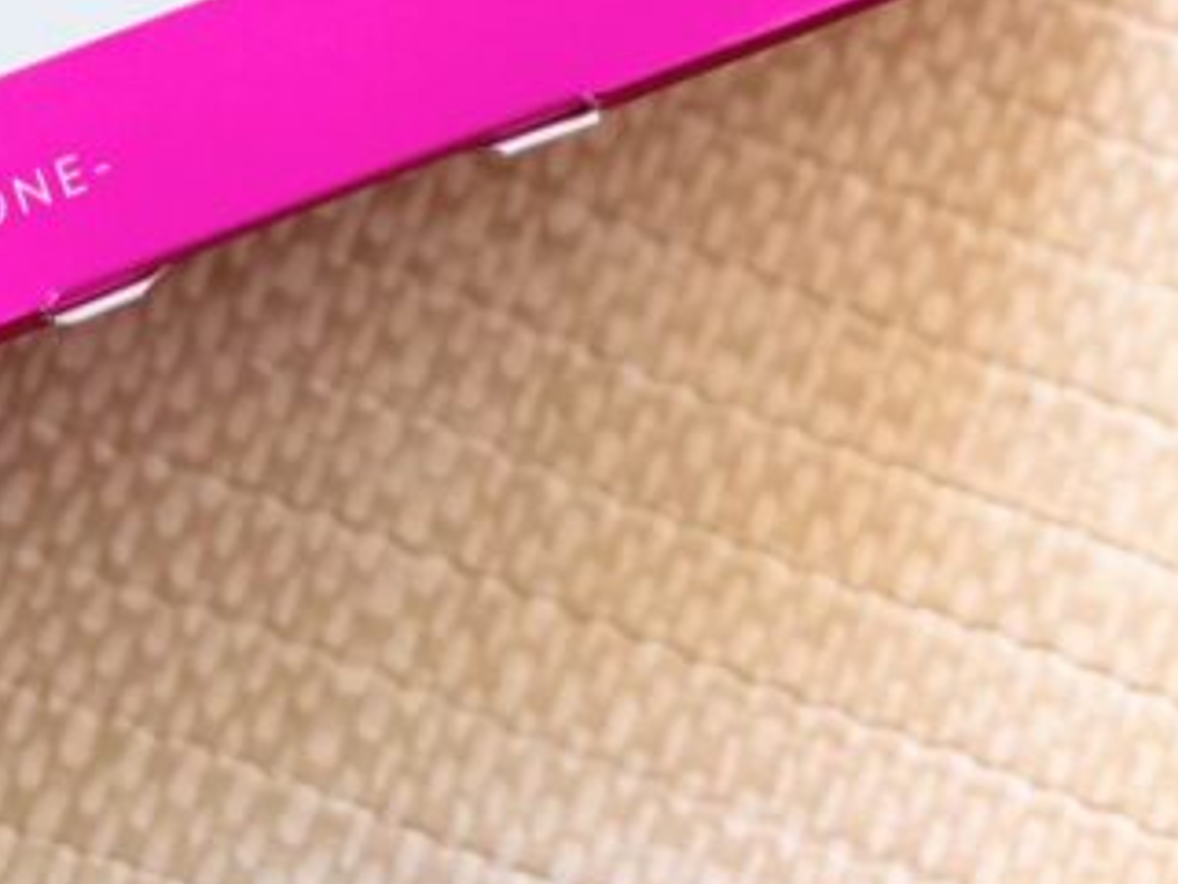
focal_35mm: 83
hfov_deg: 23.2
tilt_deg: -85.1
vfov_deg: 16.3
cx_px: 213
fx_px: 2826
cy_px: -418
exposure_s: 1/100
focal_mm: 5.96
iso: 64
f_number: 1.6
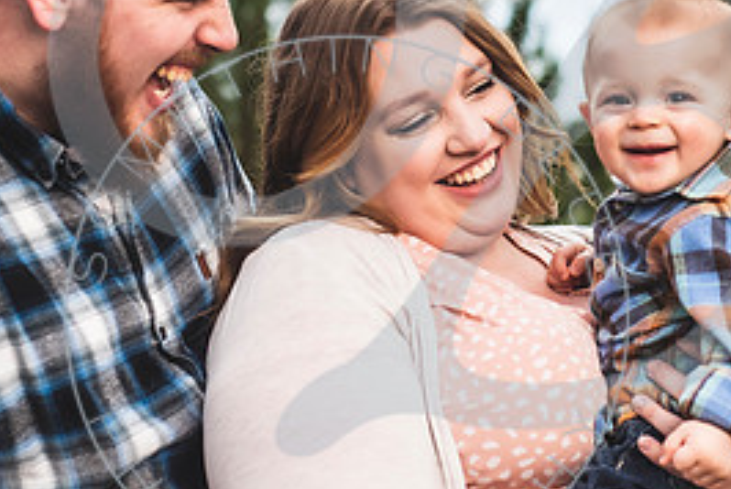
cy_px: 87
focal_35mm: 109
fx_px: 2216
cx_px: 484
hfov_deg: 18.7
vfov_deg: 12.5
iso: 100
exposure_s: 1/2000
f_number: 2.8
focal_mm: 50
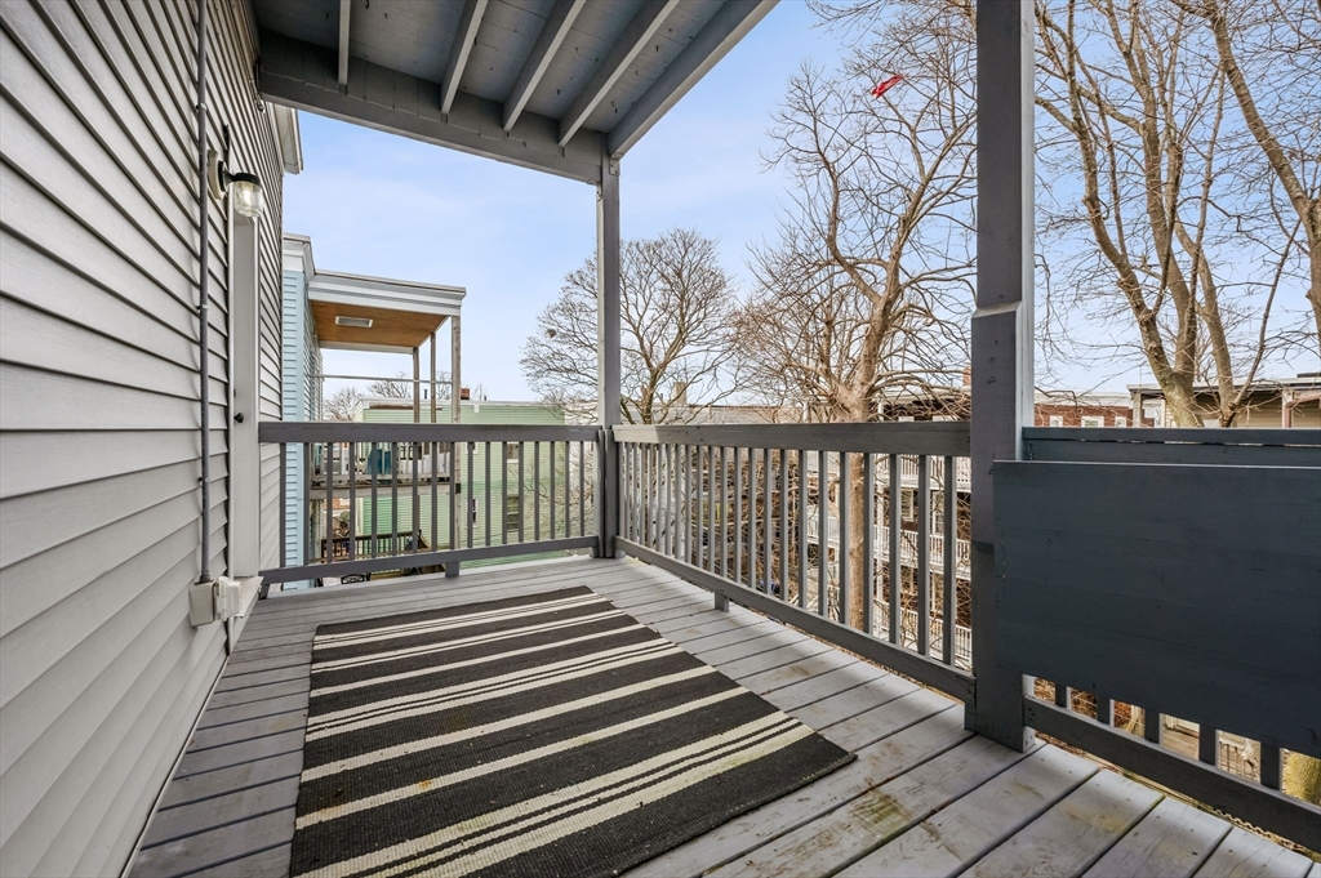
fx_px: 513
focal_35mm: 14
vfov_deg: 81.1
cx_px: 660
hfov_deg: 104.3
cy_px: 439
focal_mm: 14
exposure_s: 1/640
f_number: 8
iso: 100
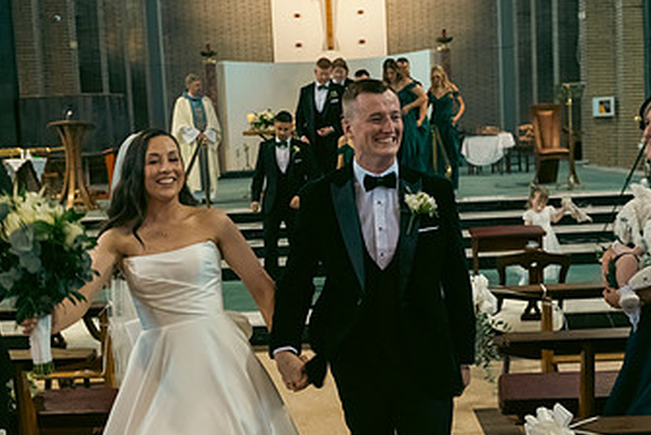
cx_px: 315
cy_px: 232
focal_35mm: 45
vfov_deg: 29.9
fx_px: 814
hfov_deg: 43.6
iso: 1000
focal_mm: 26
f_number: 3.5
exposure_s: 1/160
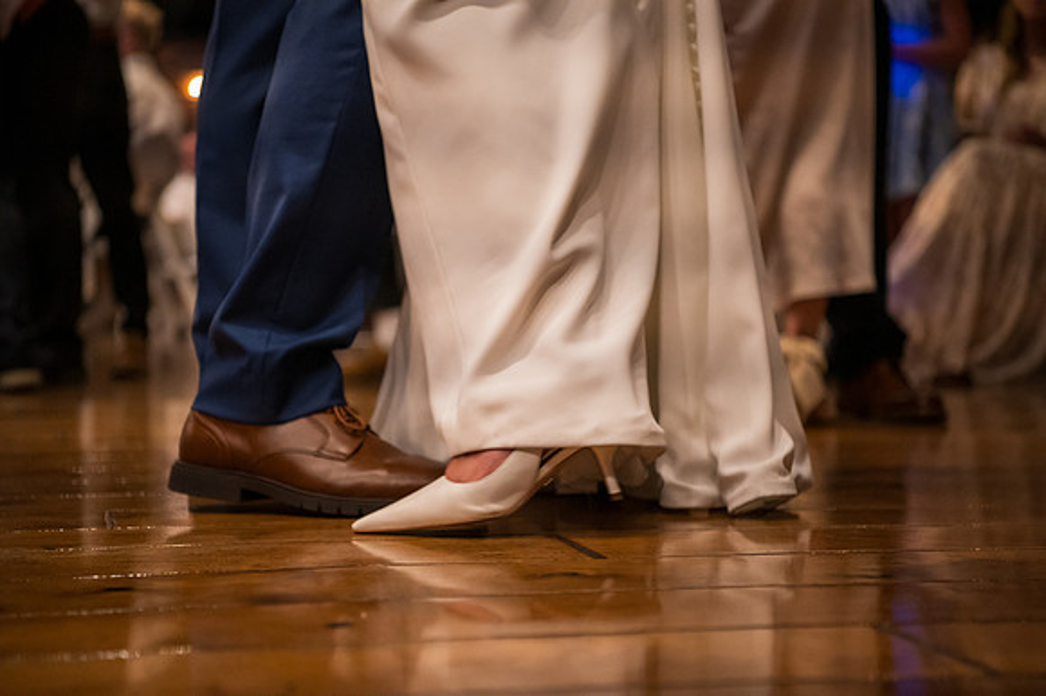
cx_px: 523
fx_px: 2033
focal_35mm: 70
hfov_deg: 28.9
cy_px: 348
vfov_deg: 19.4
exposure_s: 1/200
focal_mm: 70
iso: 6400
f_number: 2.8
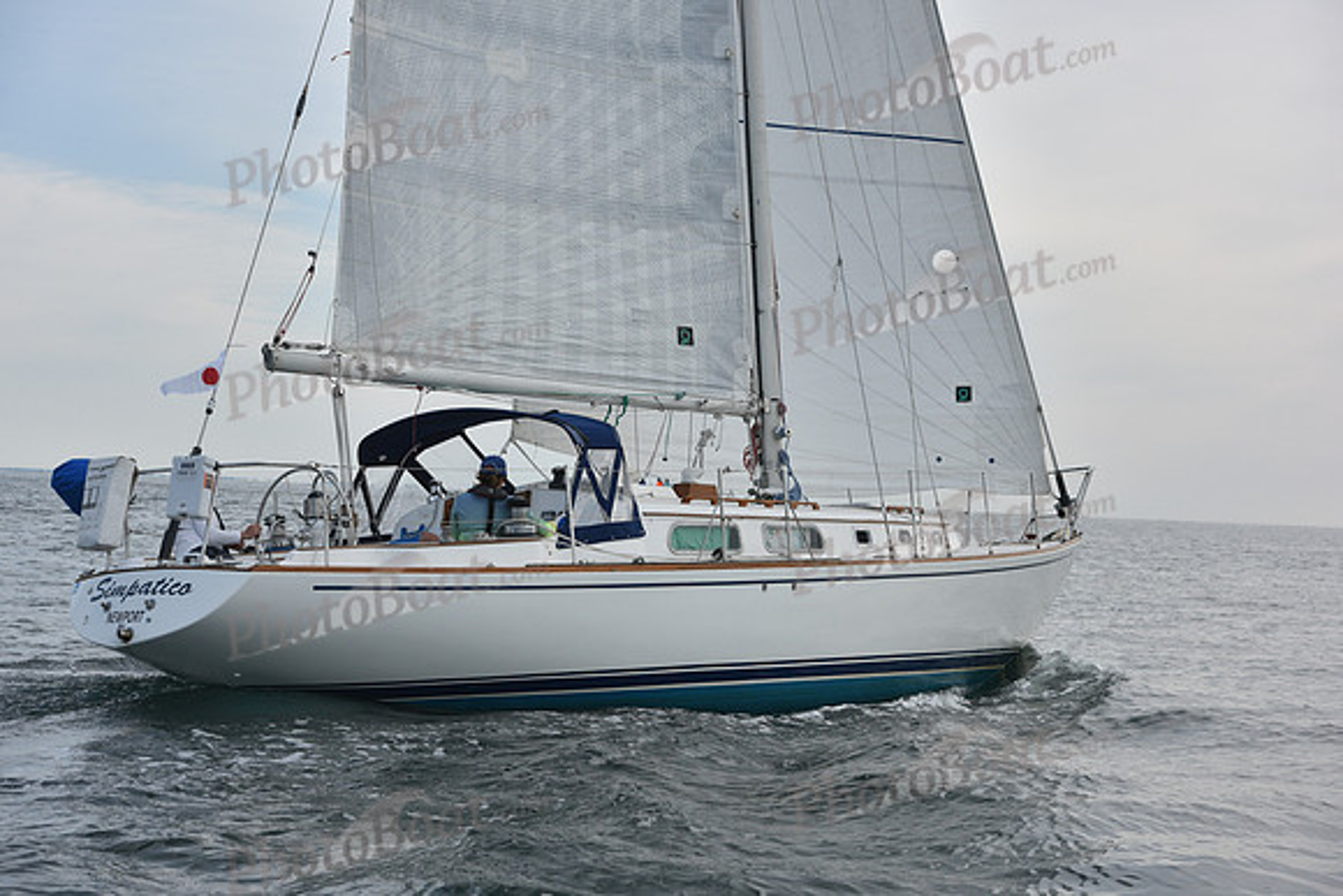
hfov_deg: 28.8
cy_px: 448
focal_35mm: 70
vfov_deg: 19.5
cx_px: 672
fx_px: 2612
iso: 320
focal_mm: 70
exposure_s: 1/1000
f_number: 7.1
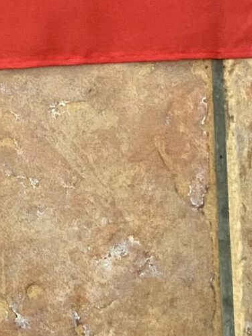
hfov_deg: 10.5
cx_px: -189
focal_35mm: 133
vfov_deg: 14.8
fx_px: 1291
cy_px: 87
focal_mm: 4.25
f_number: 1.8
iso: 200
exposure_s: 1/60
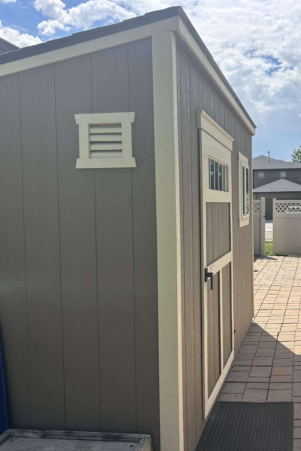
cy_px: 225
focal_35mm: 37
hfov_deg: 34.7
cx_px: 244
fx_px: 464
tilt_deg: -3.1
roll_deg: +0.1
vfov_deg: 51.9
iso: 50
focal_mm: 5.7
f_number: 1.5
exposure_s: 1/3831
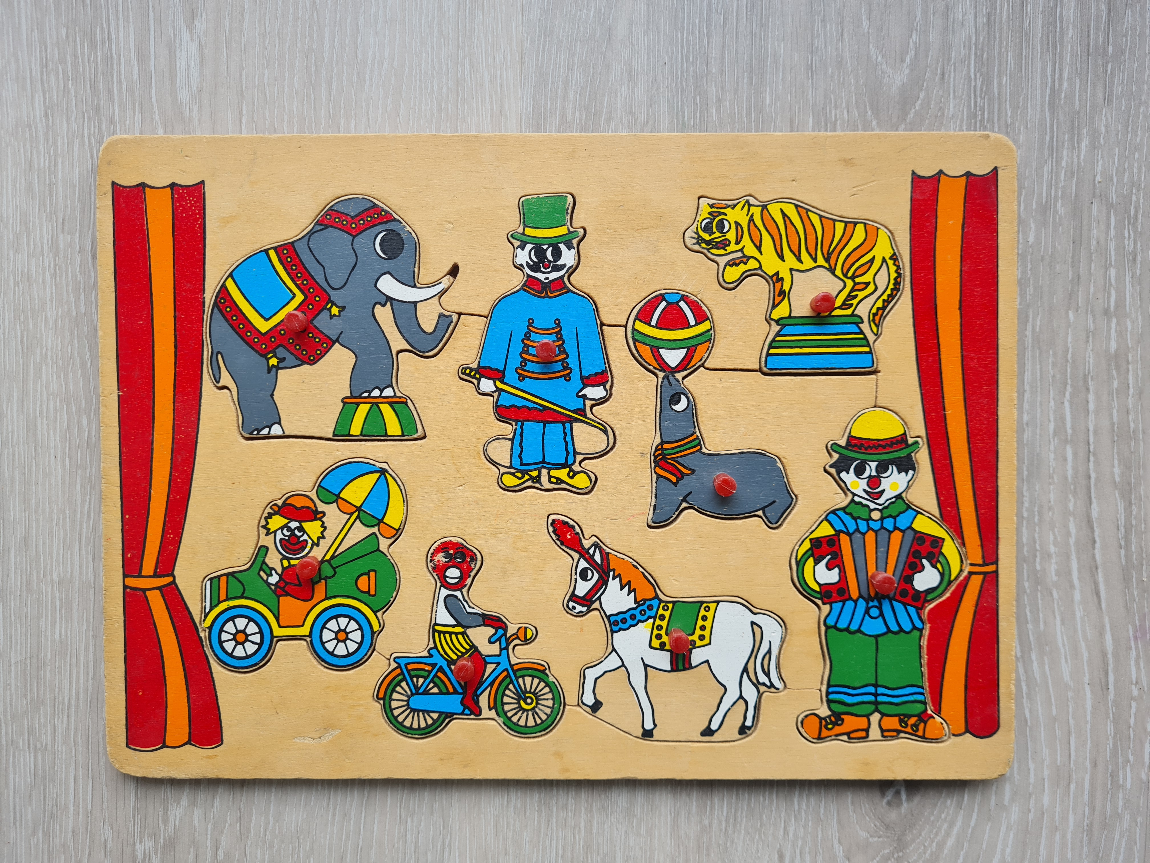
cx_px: 575
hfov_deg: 67.3
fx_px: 864
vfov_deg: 53.1
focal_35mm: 26
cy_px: 432
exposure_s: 1/148
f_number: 1.8
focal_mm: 5.4
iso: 50
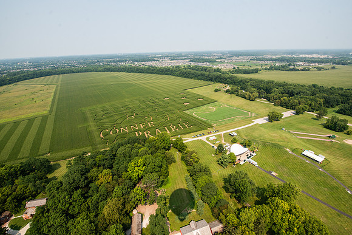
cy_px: 118
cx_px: 176
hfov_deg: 104.2
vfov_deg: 81.2
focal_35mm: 14
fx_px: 137
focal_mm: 14
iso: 160
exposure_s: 1/1250
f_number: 8
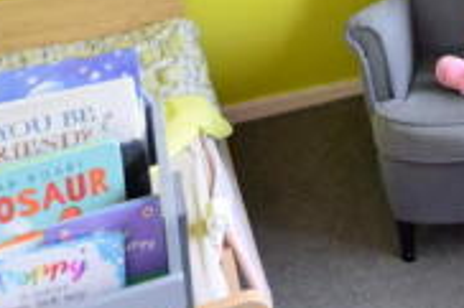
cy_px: -136
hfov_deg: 32.4
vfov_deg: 21.5
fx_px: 695
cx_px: 511
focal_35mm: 54
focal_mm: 10
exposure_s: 1/80
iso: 400
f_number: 4.5
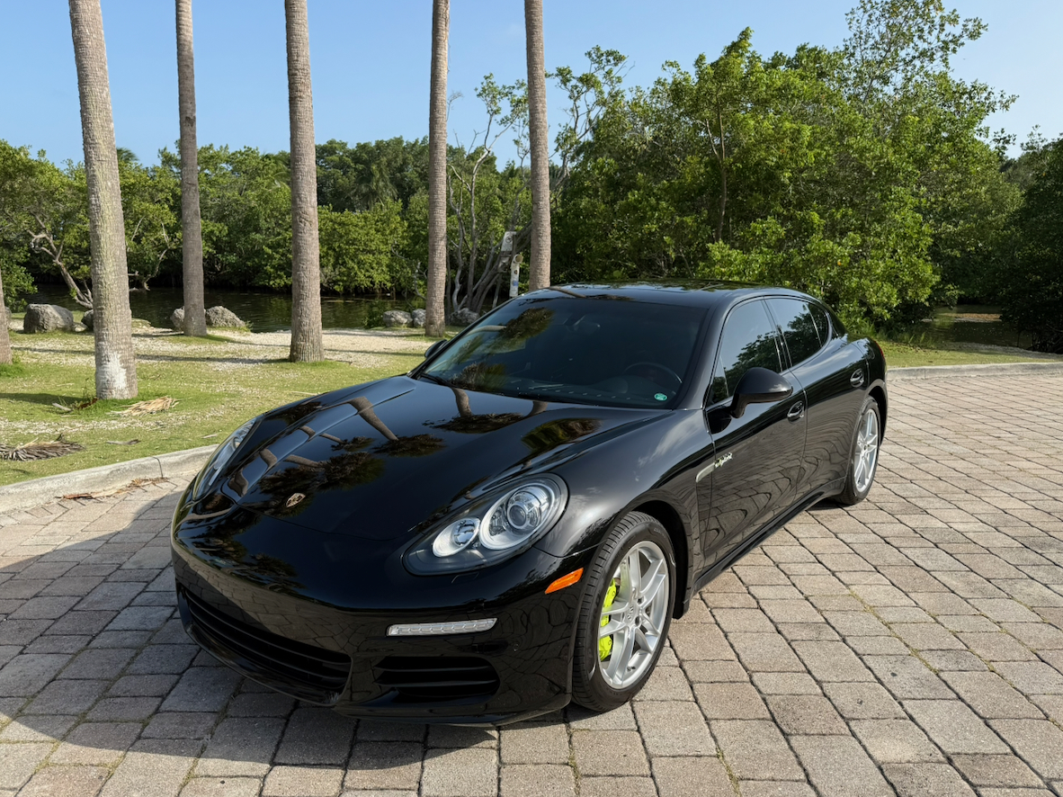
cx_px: 499
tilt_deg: -11.5
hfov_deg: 67.3
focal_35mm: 26
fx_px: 798
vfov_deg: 53.0
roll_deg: -0.9
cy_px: 419
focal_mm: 6.76
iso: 80
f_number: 1.78
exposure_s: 1/2370
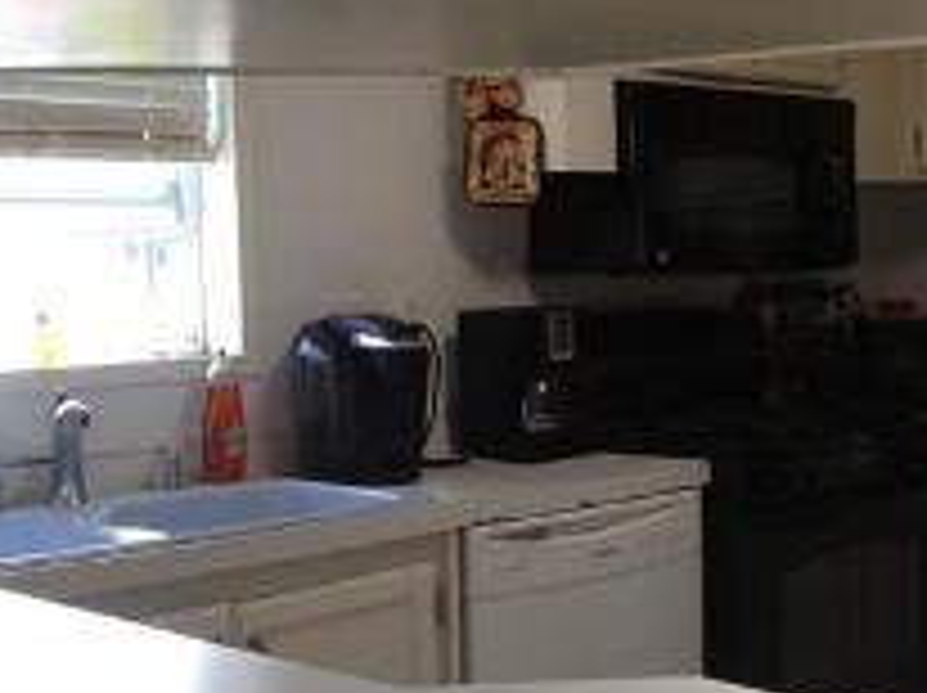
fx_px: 1819
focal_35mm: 68
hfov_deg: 27.8
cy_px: 346
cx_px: 788
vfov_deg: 21.6
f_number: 2.4
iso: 80
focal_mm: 4.28
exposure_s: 1/120
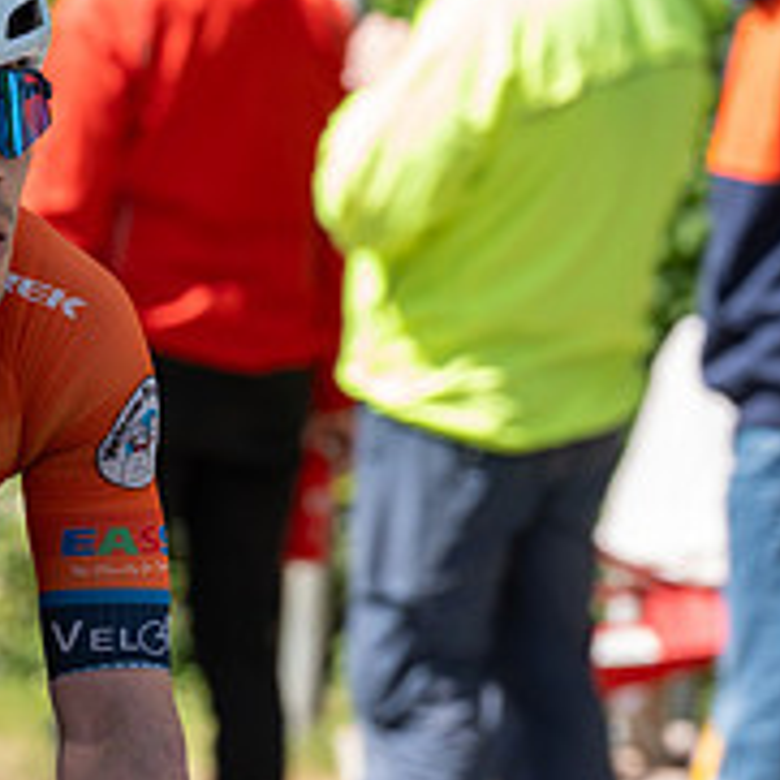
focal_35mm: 434
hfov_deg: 4.0
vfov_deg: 4.0
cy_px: 351
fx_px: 11064
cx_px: -134
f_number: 5.6
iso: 500
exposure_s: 1/1000
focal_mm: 159
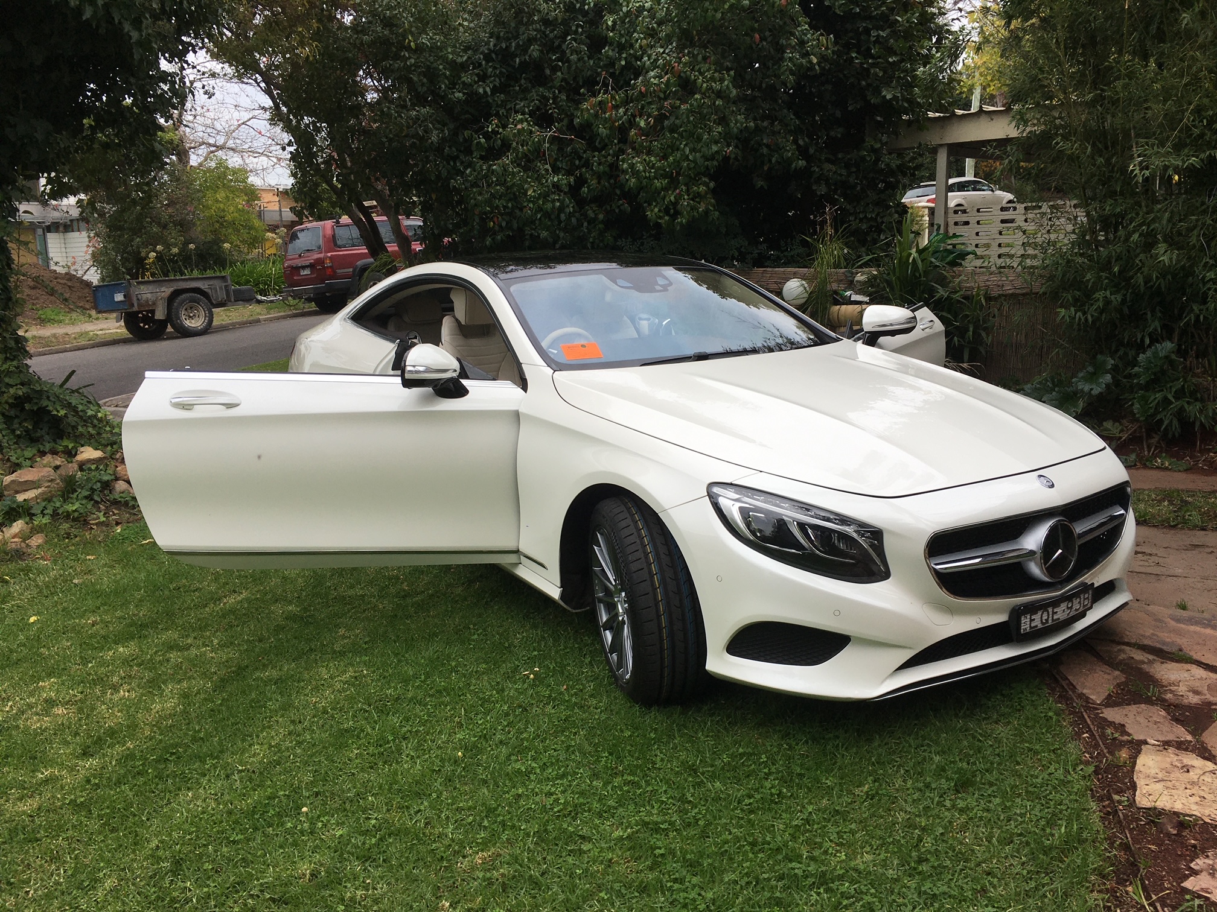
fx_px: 1020
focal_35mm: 29
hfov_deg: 61.7
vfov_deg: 48.2
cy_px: 456
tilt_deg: -6.9
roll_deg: +0.4
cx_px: 608
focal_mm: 4.15
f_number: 2.2
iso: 25
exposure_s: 1/382
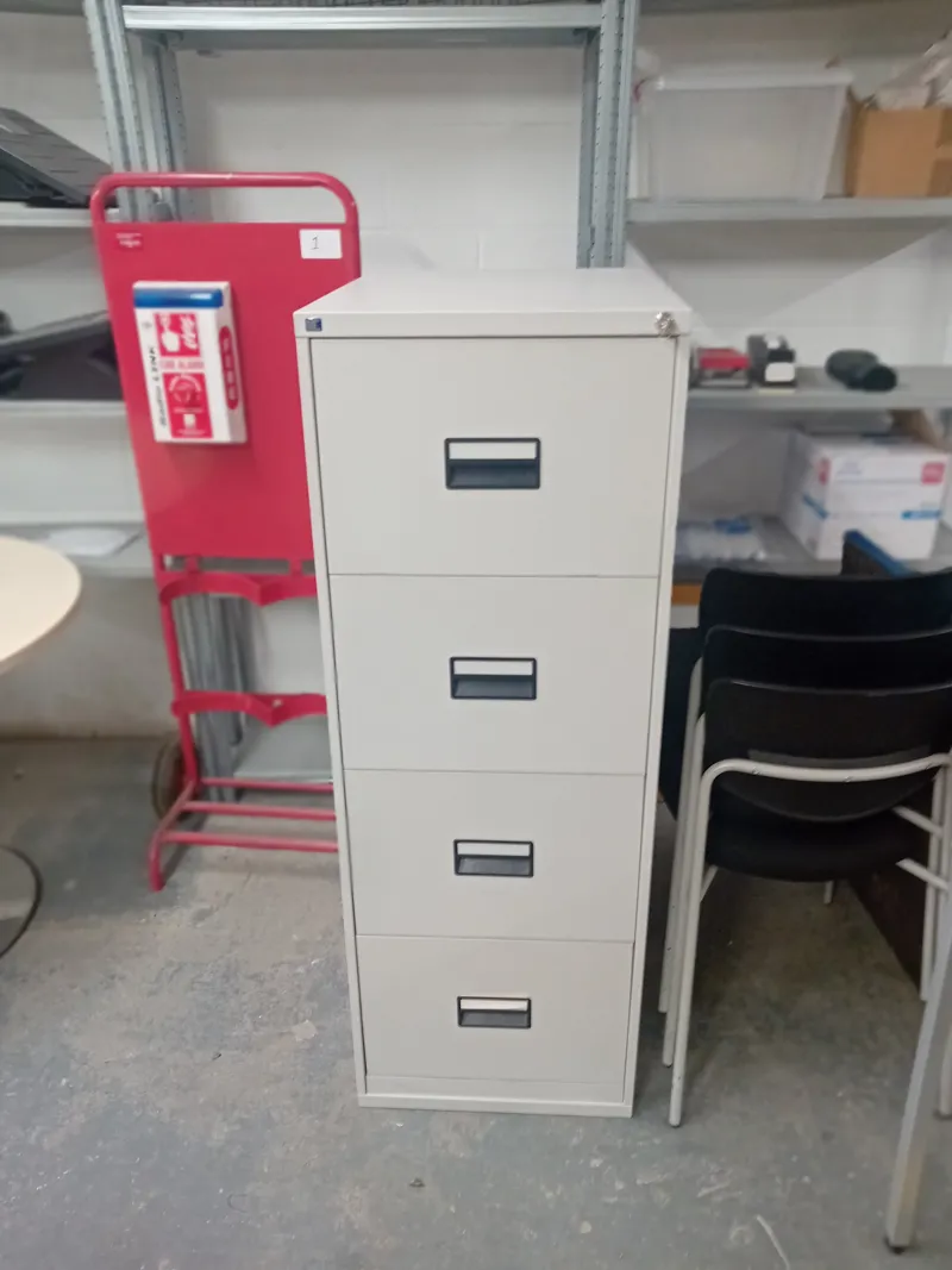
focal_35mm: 28
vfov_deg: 63.4
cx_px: 476
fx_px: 1027
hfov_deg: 49.7
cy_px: 635
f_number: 2.8
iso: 800
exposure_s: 1/20
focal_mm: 3.38
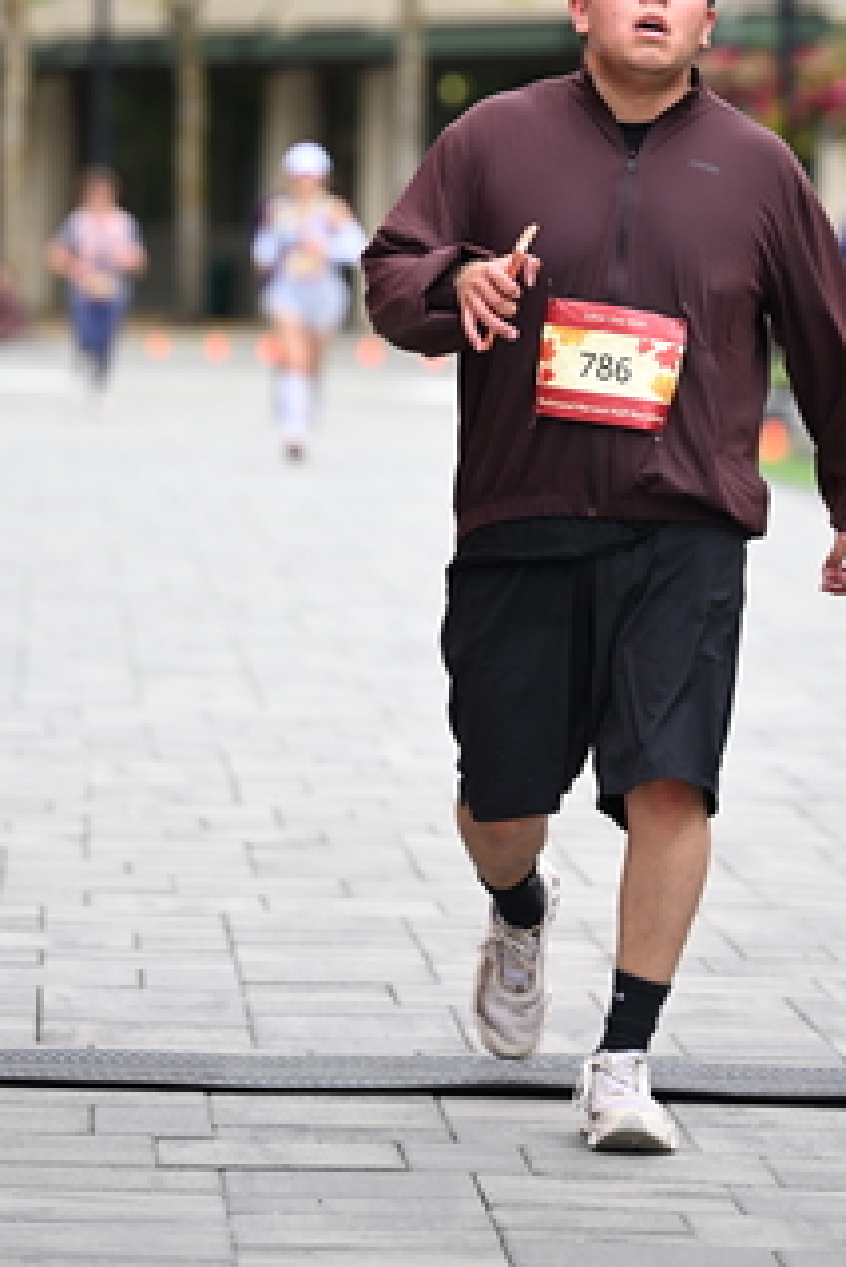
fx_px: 7288
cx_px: 594
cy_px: 199
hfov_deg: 6.6
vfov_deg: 9.9
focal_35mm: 207
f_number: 2.8
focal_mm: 120
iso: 640
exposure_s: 1/2000
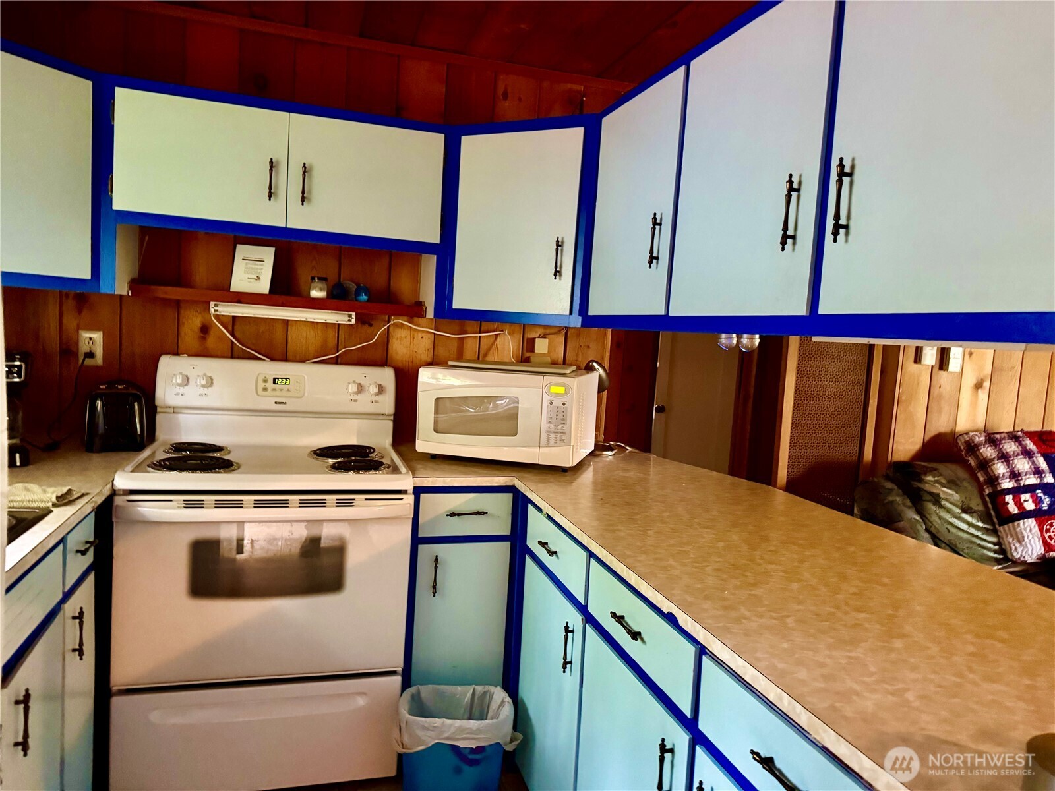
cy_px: 396
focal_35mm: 24
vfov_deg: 56.8
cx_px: 528
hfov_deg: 71.6
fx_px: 731
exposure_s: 1/32
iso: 1000
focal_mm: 6.76
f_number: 1.78
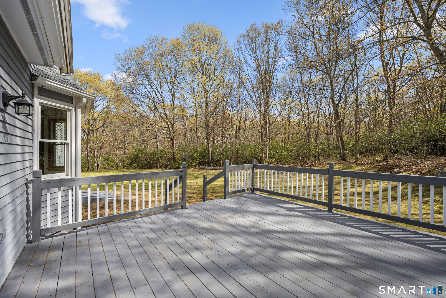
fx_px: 180
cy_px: 149
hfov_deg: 102.3
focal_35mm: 14
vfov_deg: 79.2
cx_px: 223
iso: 320
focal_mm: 14.5
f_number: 9
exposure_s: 1/160
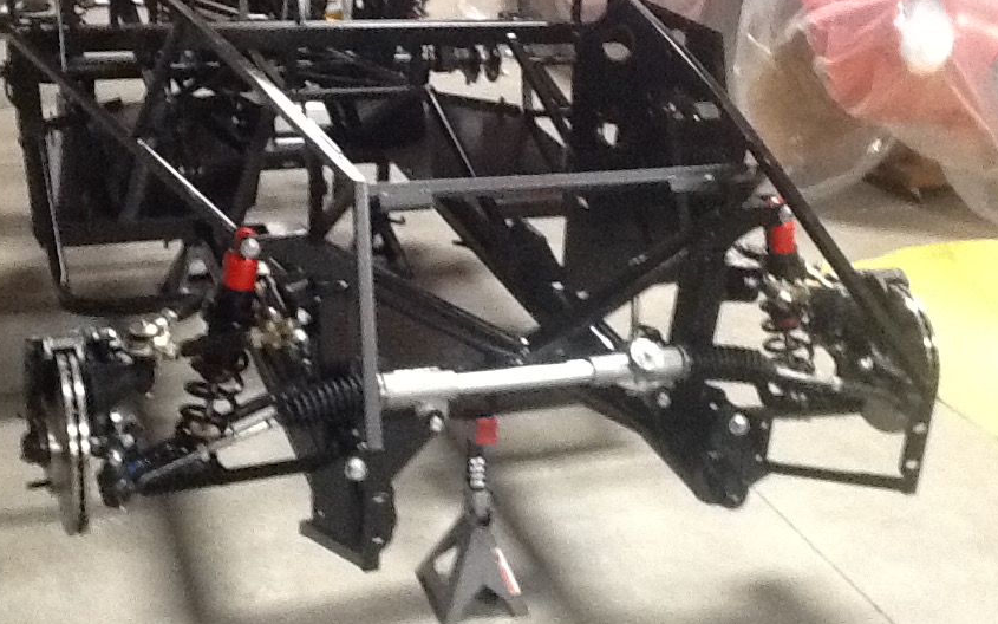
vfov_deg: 24.4
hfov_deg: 38.2
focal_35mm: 53
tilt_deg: -22.8
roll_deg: -0.9
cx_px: 476
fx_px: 1441
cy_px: 269
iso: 320
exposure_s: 1/17
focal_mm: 2.03
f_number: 2.4
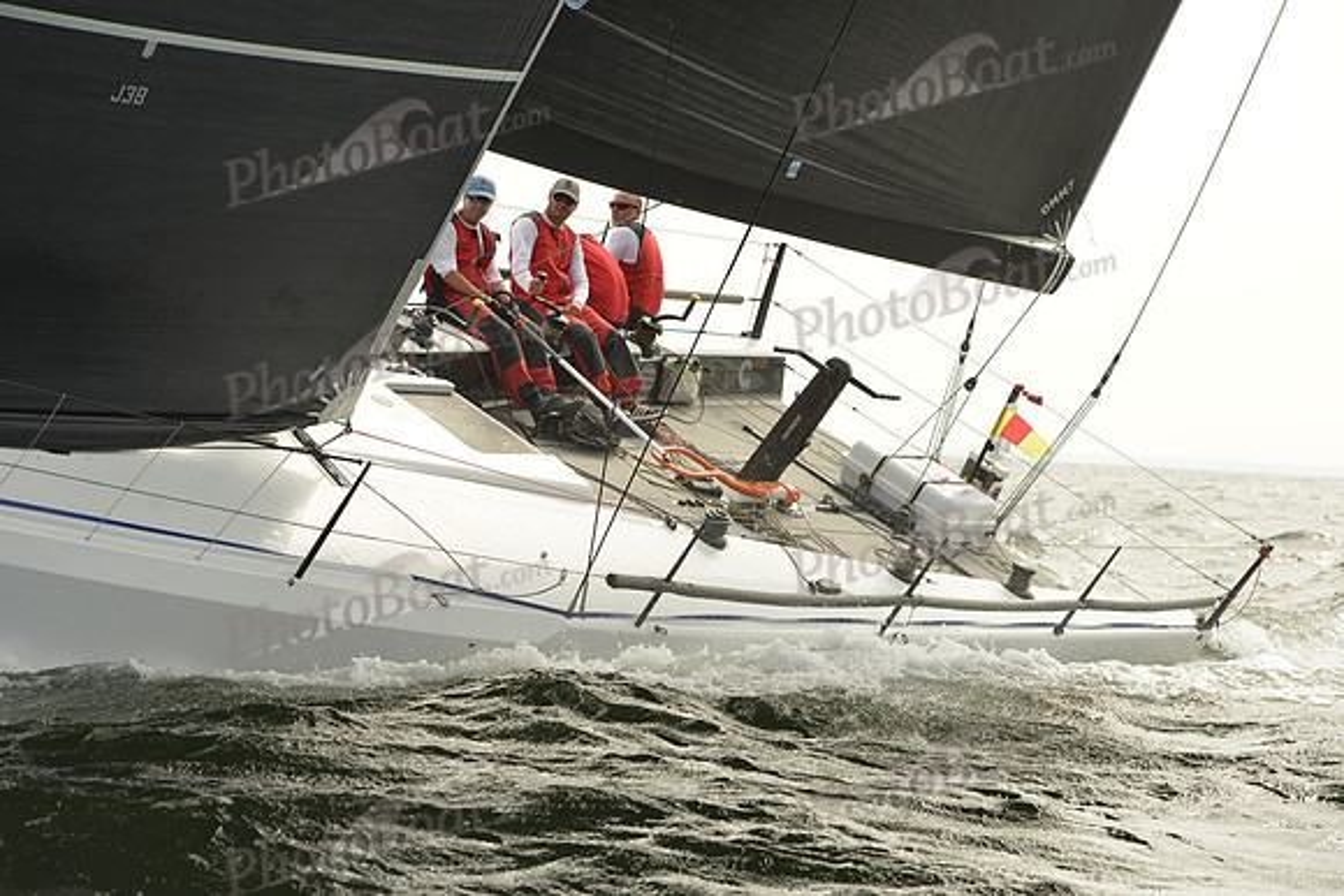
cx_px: 672
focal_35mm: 98
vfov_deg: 14.0
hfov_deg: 20.8
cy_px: 448
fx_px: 3659
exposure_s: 1/1250
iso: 320
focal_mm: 98
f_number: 7.1
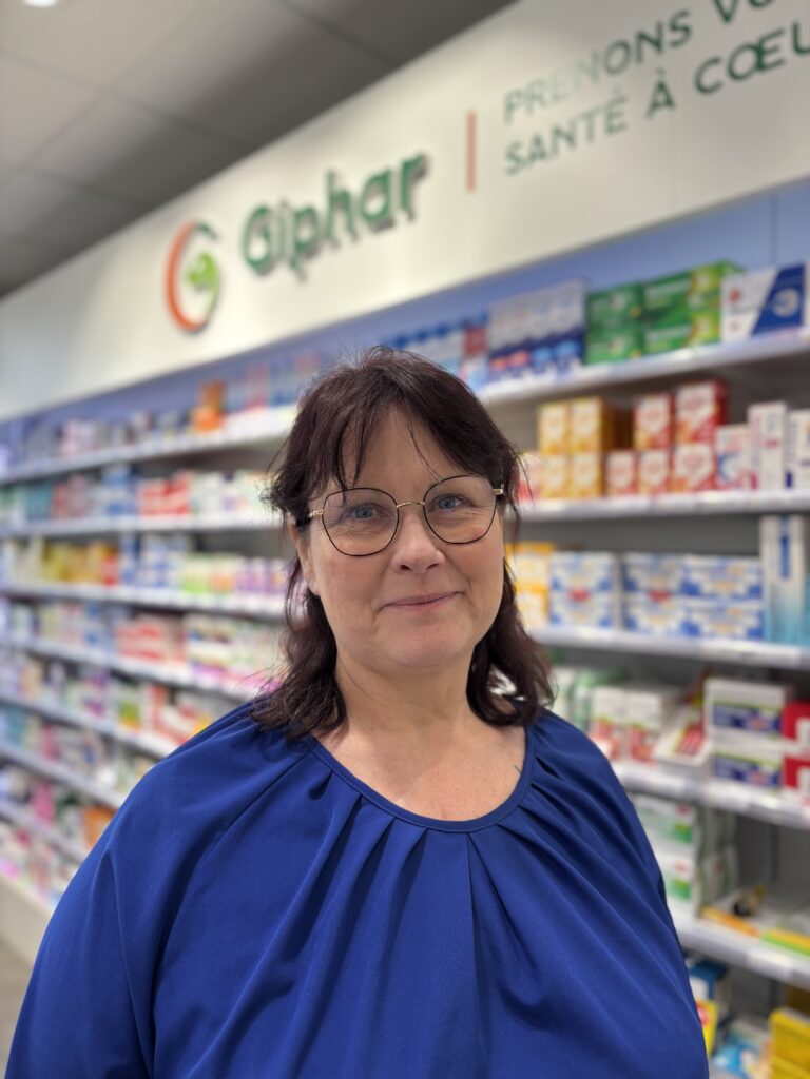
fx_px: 811
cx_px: 405
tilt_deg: +0.9
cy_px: 540
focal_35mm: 26
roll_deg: +0.5
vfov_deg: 67.3
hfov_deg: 53.1
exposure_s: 1/100
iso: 50
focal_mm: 5.96
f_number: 1.6
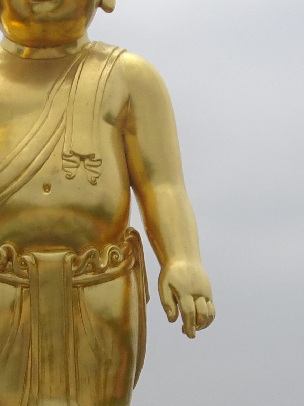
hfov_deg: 11.1
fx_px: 1558
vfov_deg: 14.4
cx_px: 23
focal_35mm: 133
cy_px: 482
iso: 80
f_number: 4
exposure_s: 1/1250
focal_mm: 5.43
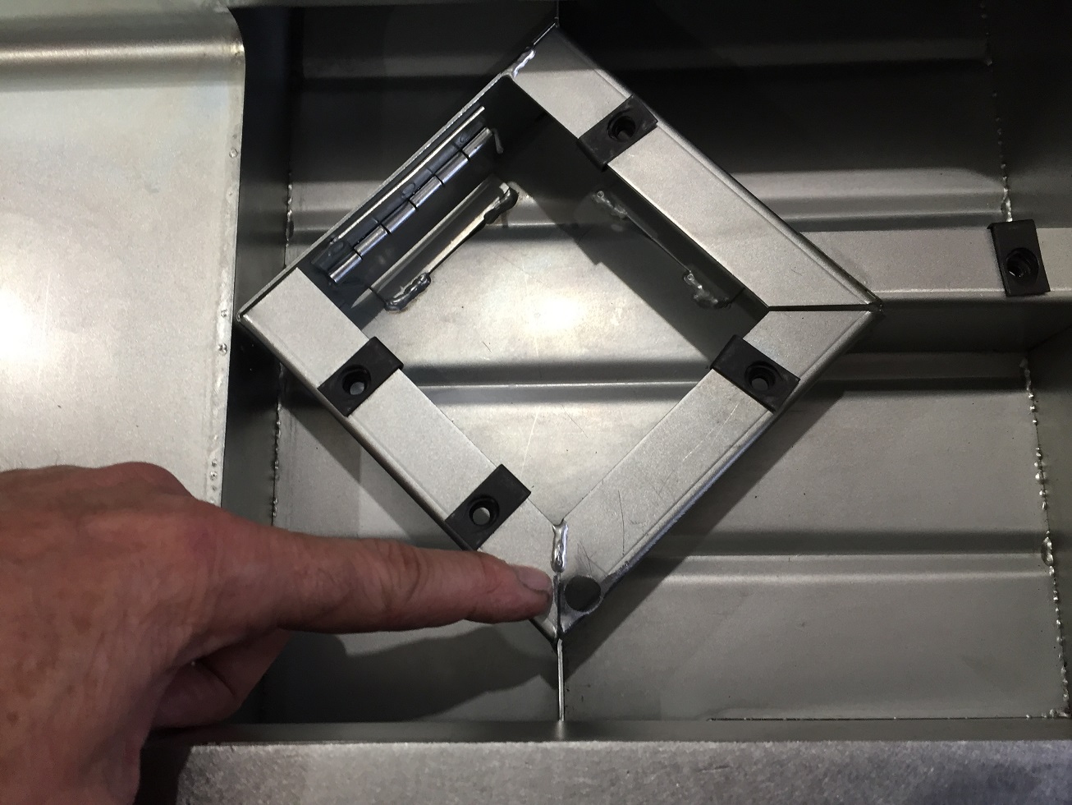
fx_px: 898
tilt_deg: -79.1
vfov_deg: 48.2
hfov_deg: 61.7
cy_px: 402
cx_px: 536
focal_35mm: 29
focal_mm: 4.15
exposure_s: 1/30
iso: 80
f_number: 2.2
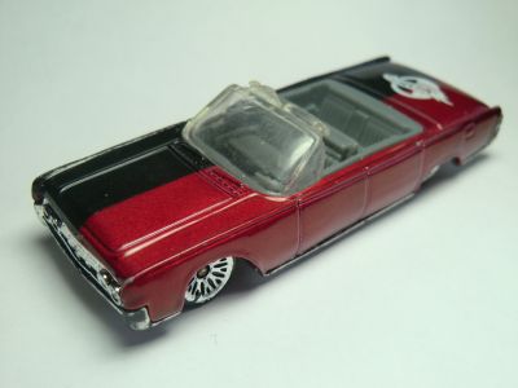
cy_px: 194
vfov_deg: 36.0
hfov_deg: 46.8
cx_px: 259
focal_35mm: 40
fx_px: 599
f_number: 3.8
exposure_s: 1/125
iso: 64
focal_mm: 7.1
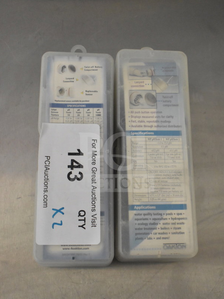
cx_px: 112
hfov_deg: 27.5
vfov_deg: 36.1
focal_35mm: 53
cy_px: 162
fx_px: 457
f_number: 4.5
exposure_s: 1/50
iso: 5000
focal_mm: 32
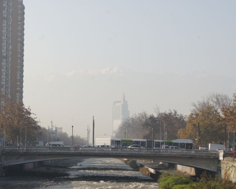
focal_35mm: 99
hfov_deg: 19.3
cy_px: 108
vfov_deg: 15.6
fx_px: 692
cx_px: 84
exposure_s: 1/160
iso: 200
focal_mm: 50
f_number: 13
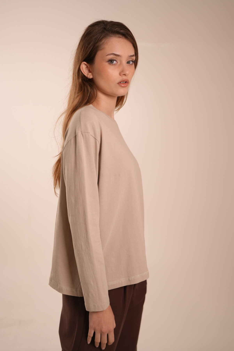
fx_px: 487
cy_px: 176
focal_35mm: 50
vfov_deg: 39.6
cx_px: 117
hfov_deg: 27.0
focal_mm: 50
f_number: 2.8
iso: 320
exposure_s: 1/125
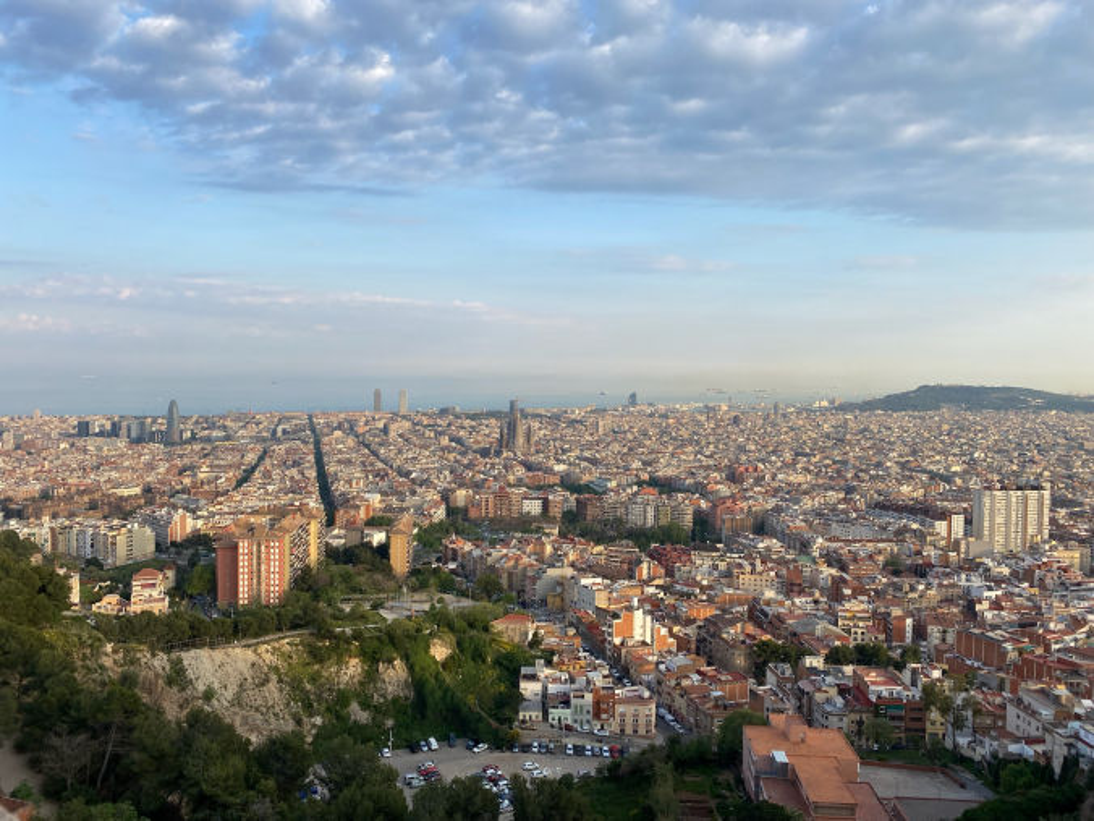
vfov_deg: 53.1
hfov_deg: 67.3
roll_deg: +0.5
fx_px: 822
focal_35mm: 26
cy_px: 410
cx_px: 547
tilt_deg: -2.3
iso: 32
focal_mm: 4.25
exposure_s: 1/990
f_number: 1.8
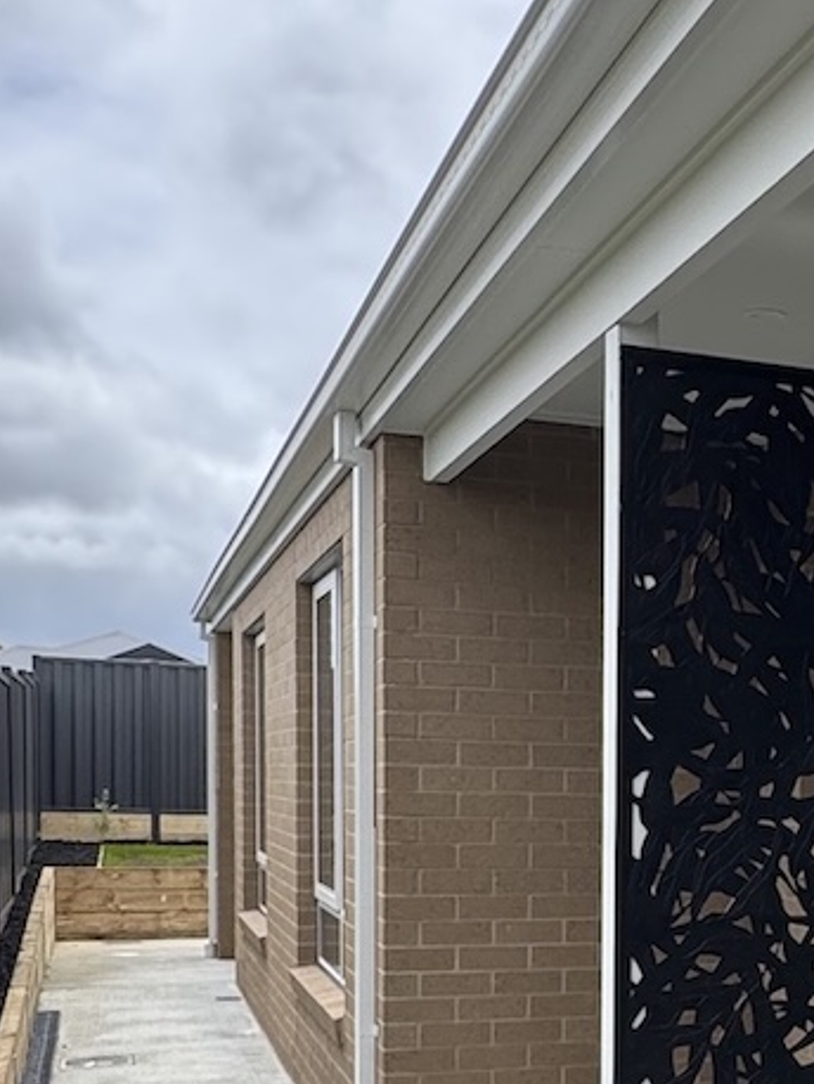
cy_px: 914
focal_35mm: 57
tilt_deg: -4.3
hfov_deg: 23.7
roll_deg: -2.0
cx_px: 939
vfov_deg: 32.5
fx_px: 1785
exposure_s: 1/868
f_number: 2.2
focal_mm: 2.22
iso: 50
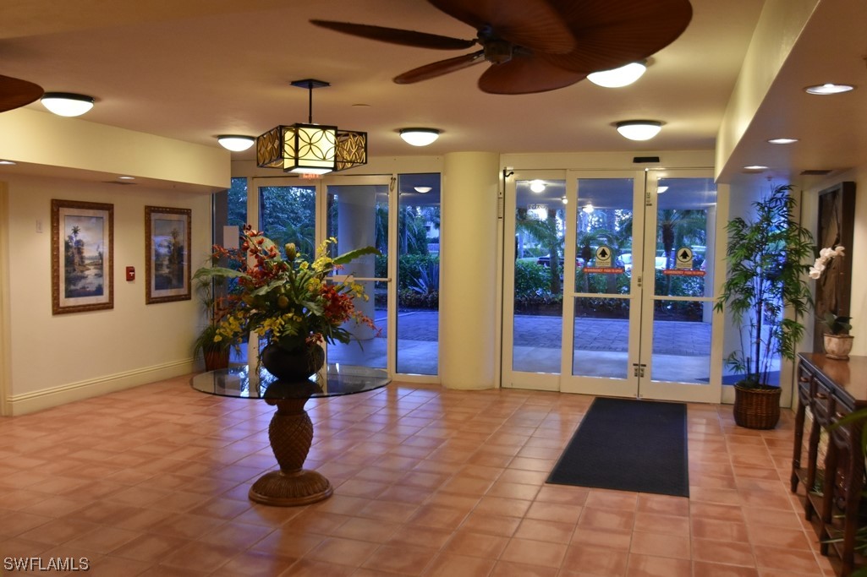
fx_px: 722
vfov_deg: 43.6
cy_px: 288
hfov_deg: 61.9
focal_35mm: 30
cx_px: 434
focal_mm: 20
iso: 2000
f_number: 4.2
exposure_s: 1/60
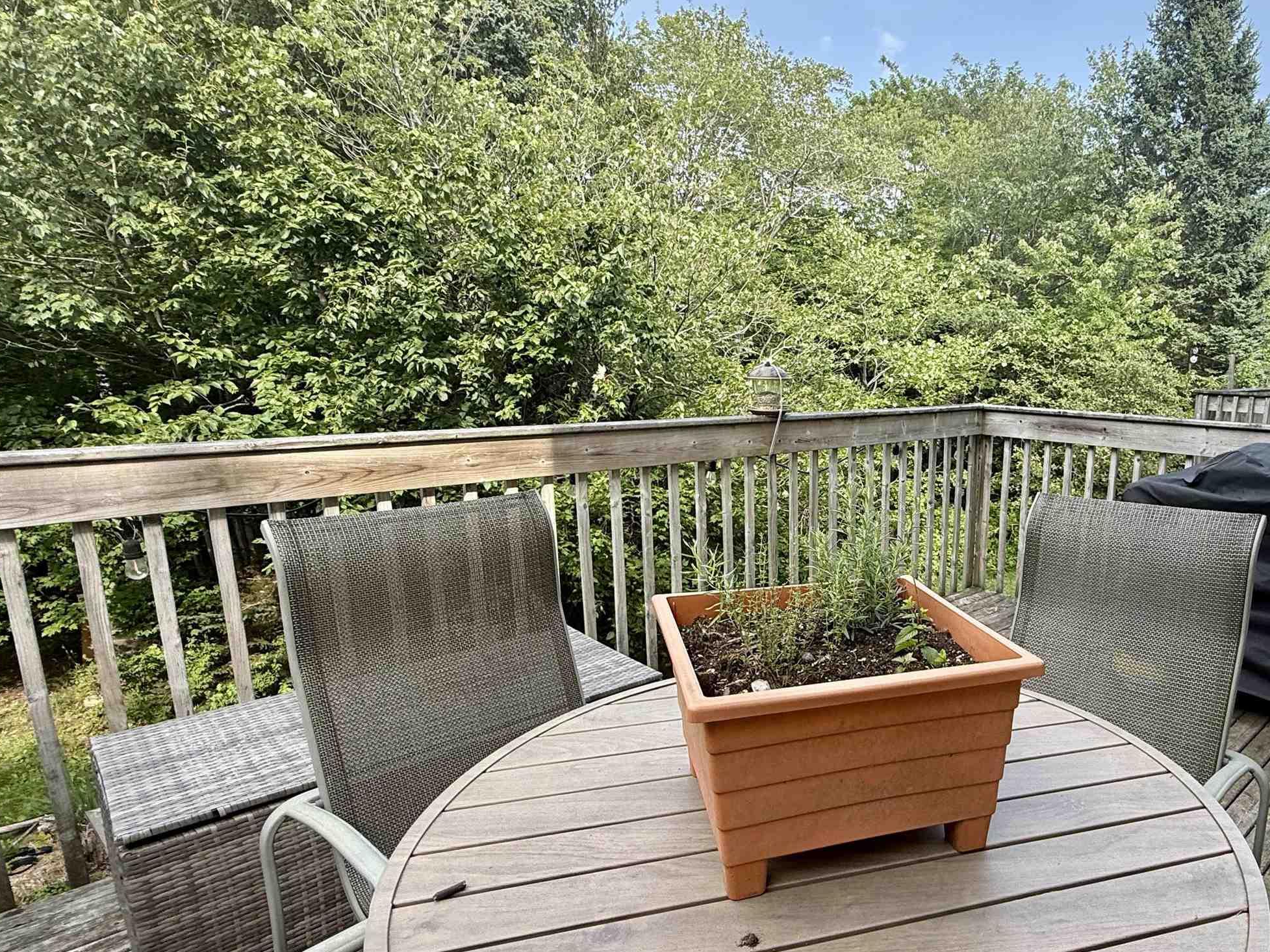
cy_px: 540
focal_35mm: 22
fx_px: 807
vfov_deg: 60.8
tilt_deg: -12.8
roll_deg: -1.2
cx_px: 875
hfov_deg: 73.4
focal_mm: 2.22
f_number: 2.2
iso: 50
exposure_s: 1/294
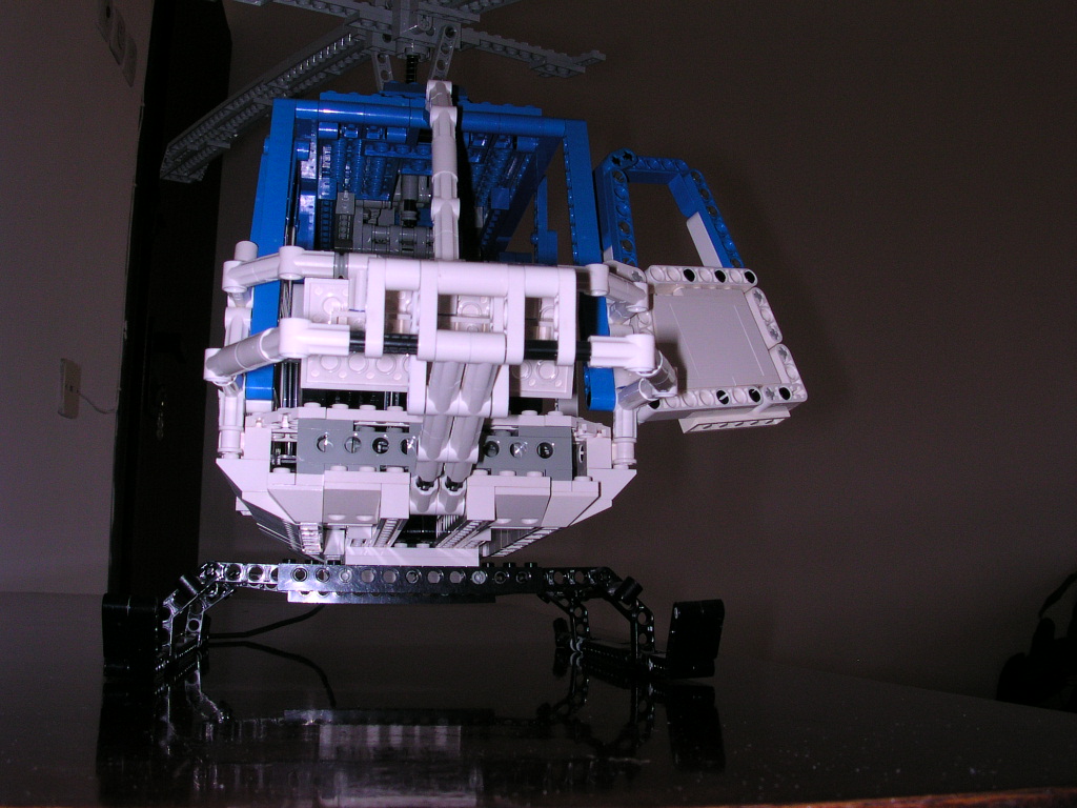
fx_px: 1151
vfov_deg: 38.7
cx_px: 538
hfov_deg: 50.1
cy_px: 404
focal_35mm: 37
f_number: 4.5
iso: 100
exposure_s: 1/60
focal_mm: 5.6
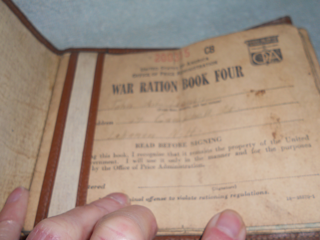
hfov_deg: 56.8
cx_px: 160
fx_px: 296
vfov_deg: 44.2
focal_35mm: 32
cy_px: 120
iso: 80
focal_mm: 5.8
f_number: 8.8
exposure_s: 1/25
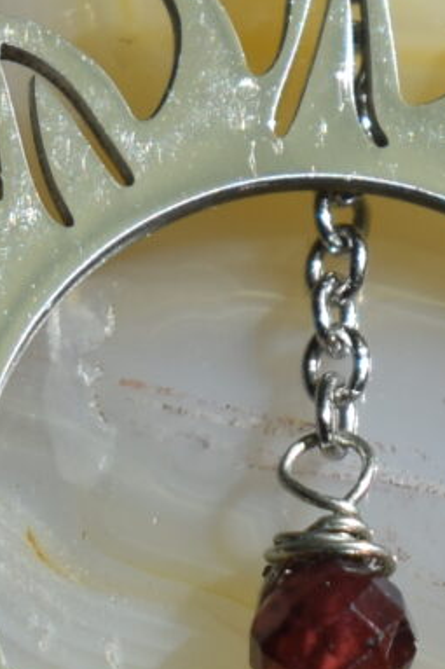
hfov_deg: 3.2
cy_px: 37
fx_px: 7812
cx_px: 896
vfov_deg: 4.9
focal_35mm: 421
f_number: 8
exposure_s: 1/250
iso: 100
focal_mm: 42
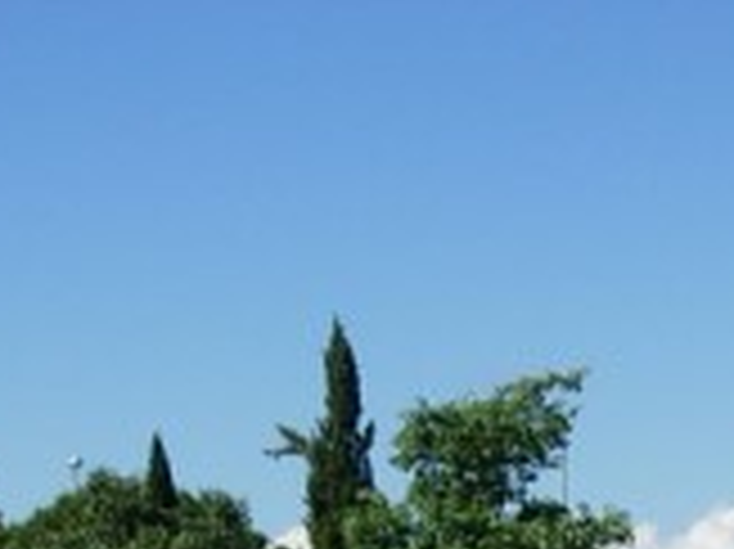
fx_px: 3157
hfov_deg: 13.1
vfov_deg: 9.4
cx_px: 729
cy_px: 1066
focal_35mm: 149
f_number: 4.8
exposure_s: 1/813
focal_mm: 7.8
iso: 64
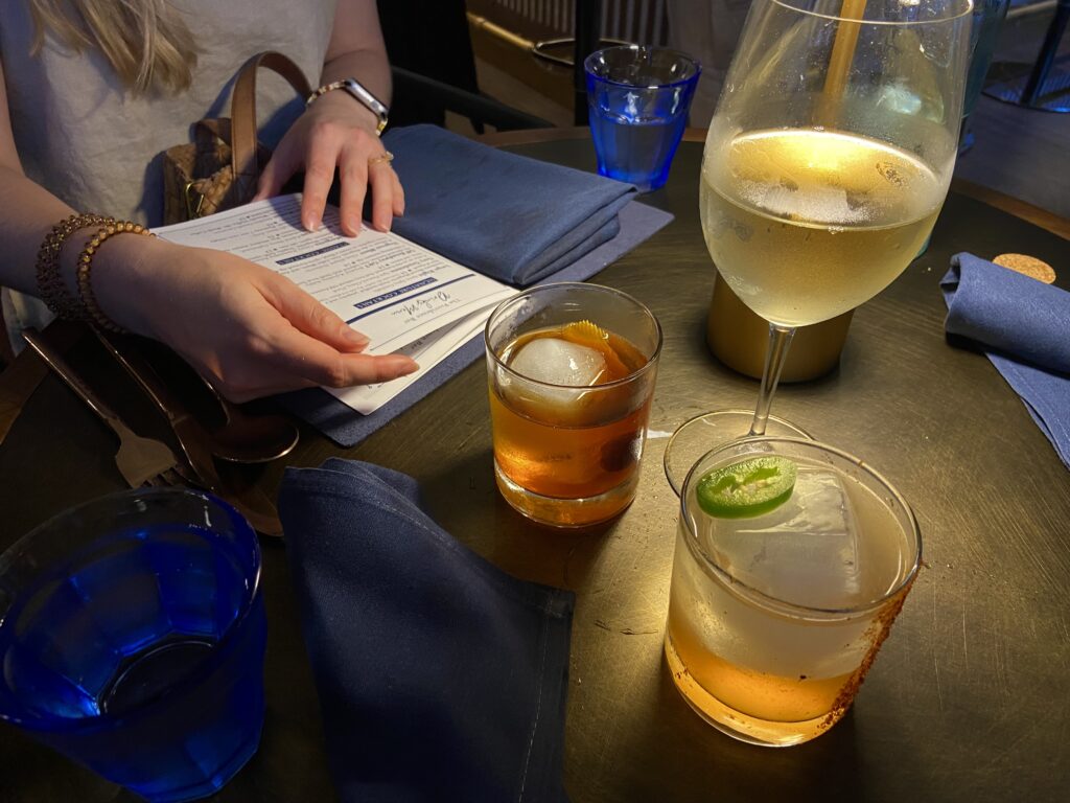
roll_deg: +0.0
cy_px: 402
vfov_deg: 53.1
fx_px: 804
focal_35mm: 26
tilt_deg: -40.5
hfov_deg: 67.3
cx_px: 535
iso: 200
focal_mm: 4.25
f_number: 1.8
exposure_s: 1/60
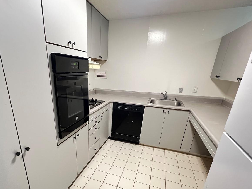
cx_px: 101
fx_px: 131
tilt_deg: -22.4
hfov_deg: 86.6
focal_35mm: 18
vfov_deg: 69.7
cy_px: 125
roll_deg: -1.1
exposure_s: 1/40
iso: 640
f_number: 1.8
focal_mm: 1.57
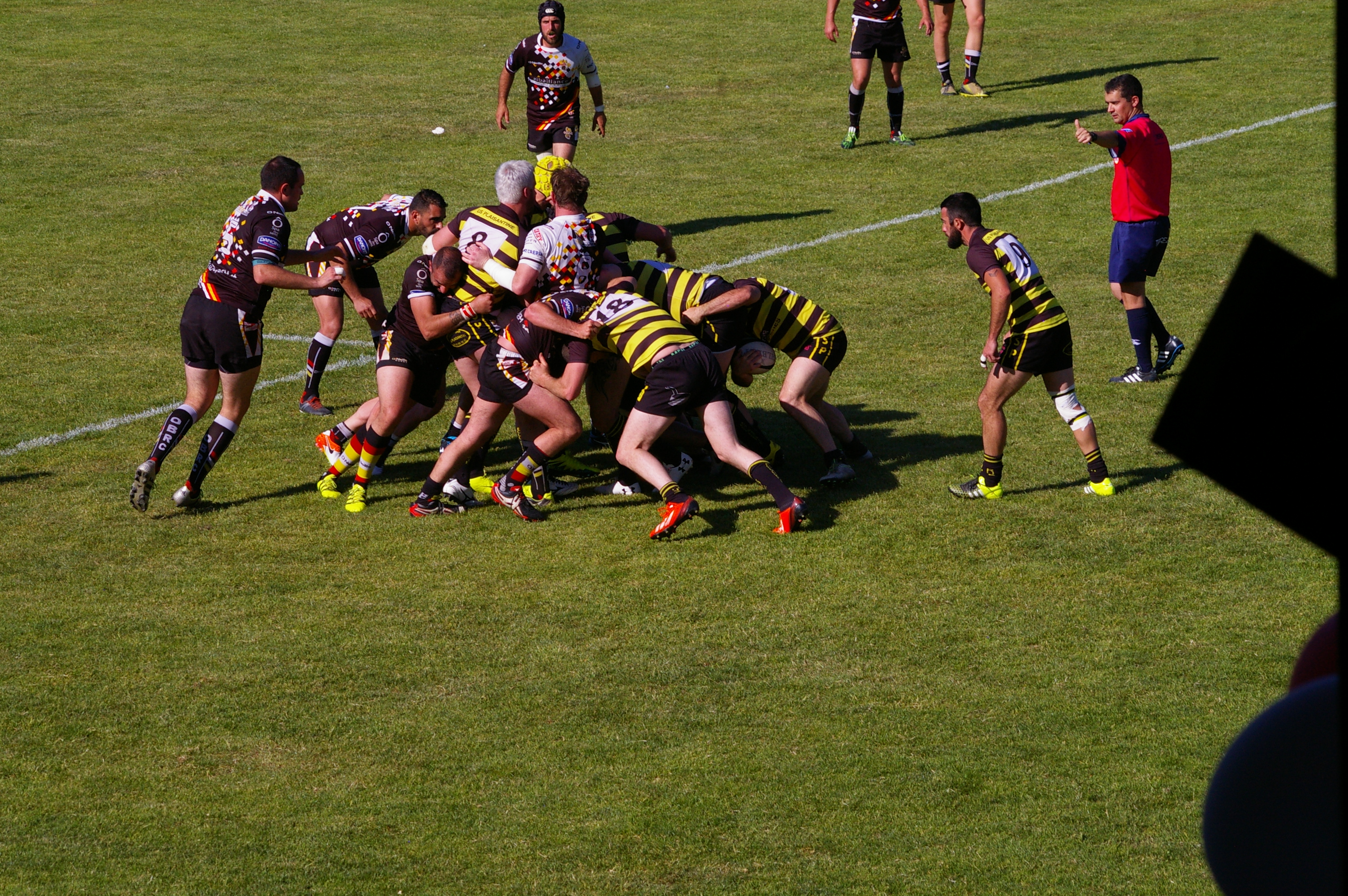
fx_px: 6734
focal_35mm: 180
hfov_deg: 11.4
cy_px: 448
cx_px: 674
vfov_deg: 7.6
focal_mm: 120
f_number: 11
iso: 400
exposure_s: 1/500
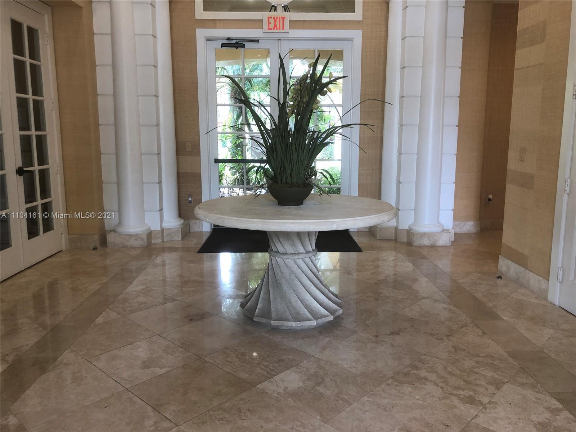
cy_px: 216
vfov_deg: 49.7
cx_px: 288
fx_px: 466
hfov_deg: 63.4
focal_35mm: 28
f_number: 1.8
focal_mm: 4
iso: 25
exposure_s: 1/30
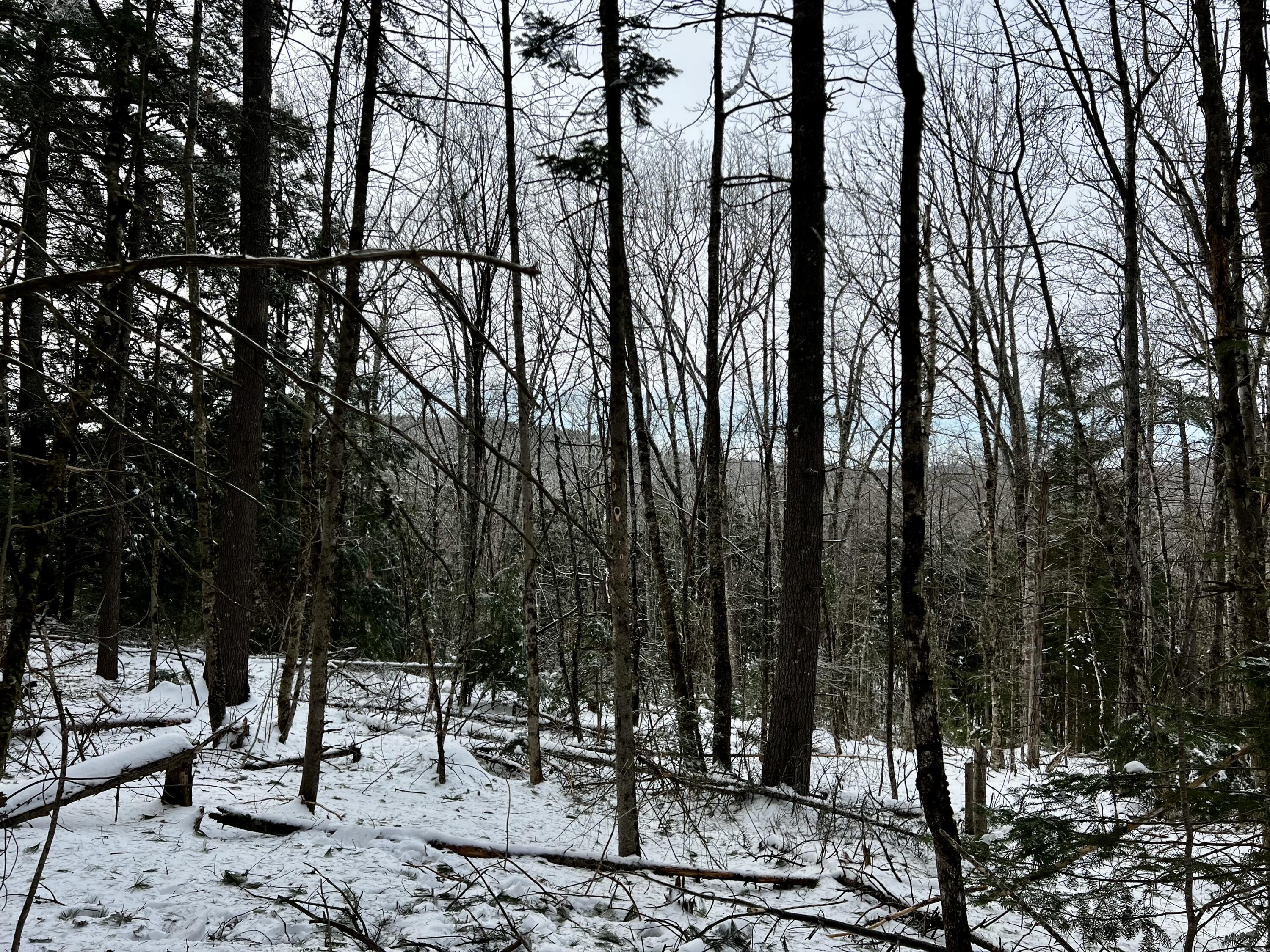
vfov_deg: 53.1
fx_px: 954
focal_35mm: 26
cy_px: 476
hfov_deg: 67.3
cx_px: 635
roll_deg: -0.9
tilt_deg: -0.4
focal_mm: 5.7
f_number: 1.5
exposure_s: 1/2513
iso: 50
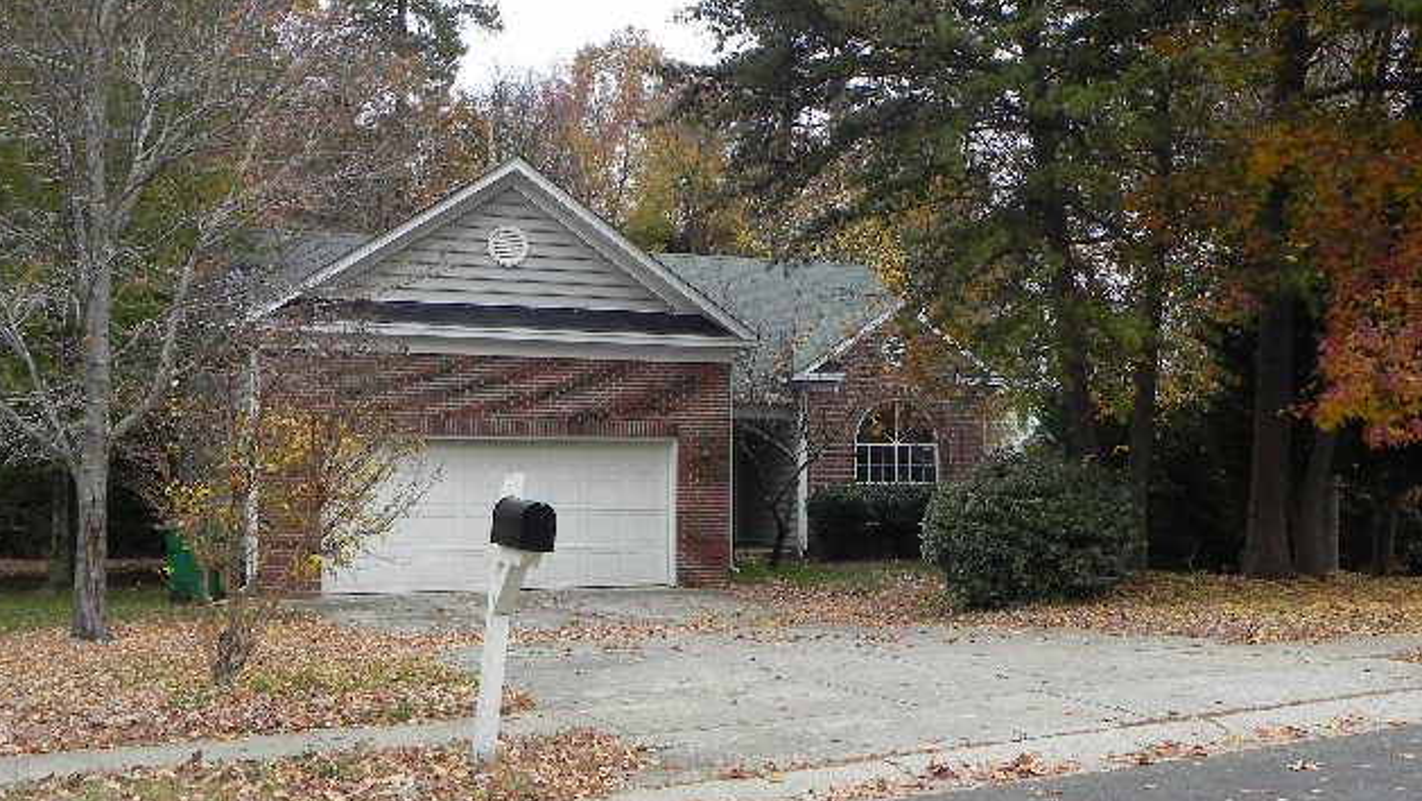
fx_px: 1546
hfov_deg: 49.4
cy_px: 410
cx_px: 701
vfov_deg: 29.0
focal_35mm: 41
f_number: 5.6
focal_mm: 6.6
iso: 160
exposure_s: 1/198
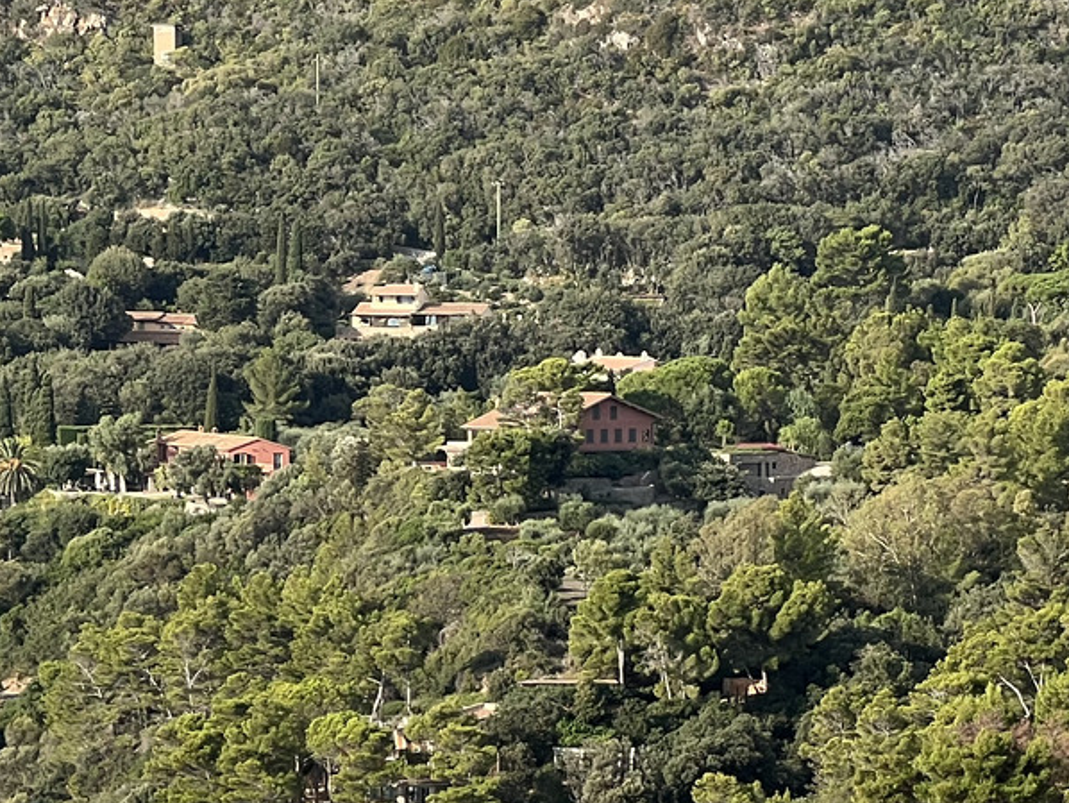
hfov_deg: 9.5
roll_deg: -1.2
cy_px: 923
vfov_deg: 7.2
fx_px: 6364
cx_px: 1241
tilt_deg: -5.7
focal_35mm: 206
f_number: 2.8
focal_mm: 9
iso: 32
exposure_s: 1/442
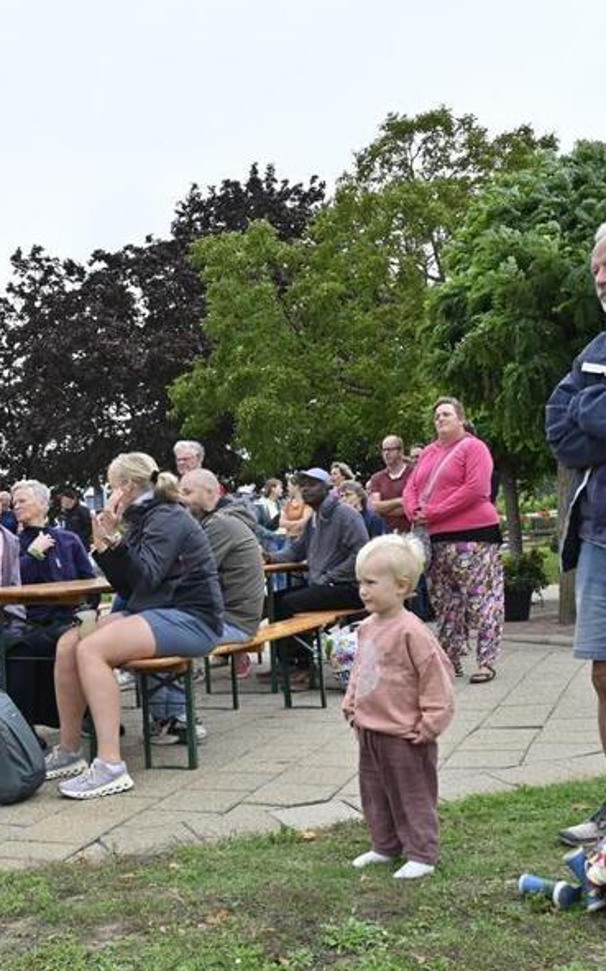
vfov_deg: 48.2
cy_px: 523
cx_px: 204
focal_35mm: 41
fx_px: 1084
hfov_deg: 31.0
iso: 400
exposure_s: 1/250
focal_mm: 24
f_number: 8
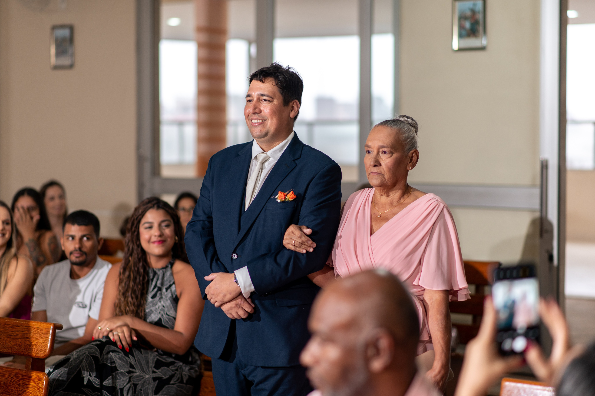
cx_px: 300
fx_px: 1423
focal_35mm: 86
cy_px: 198
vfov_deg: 15.8
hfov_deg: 23.6
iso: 320
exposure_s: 1/200
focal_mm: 85
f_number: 2.2
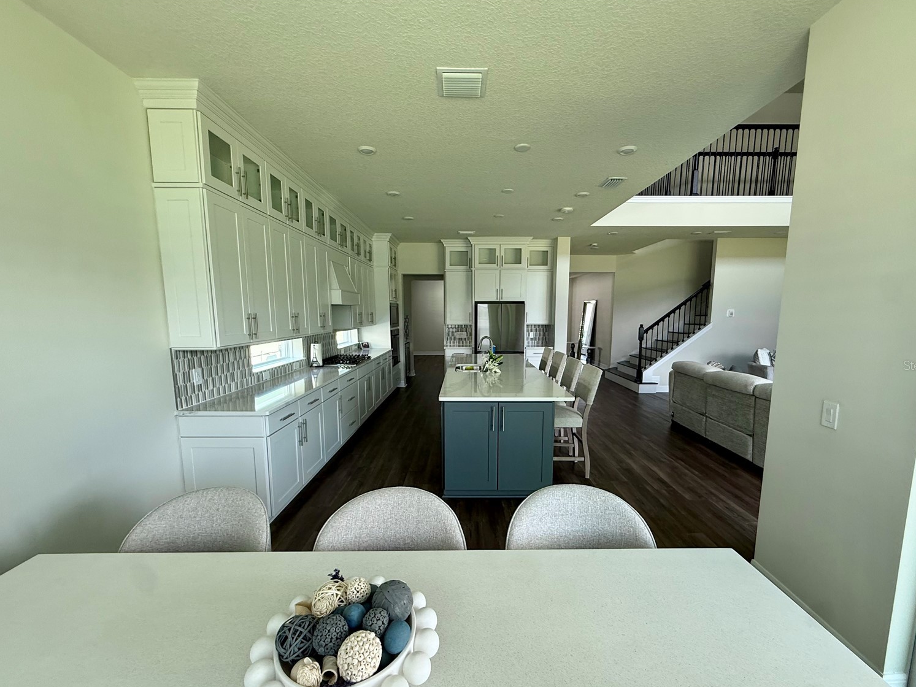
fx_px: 397
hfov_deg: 98.1
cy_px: 365
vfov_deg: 81.7
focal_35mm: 15
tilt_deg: -8.1
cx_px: 471
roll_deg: -0.7
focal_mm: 2.22
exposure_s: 1/99
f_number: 2.2
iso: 160
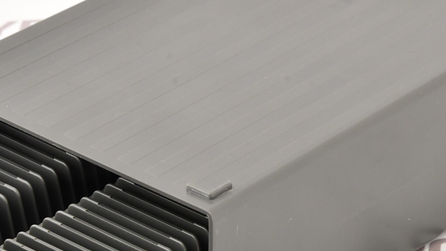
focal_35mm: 222
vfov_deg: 5.5
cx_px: 242
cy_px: 135
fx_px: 2625
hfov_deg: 9.7
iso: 1600
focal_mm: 86
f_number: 13
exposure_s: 1/200
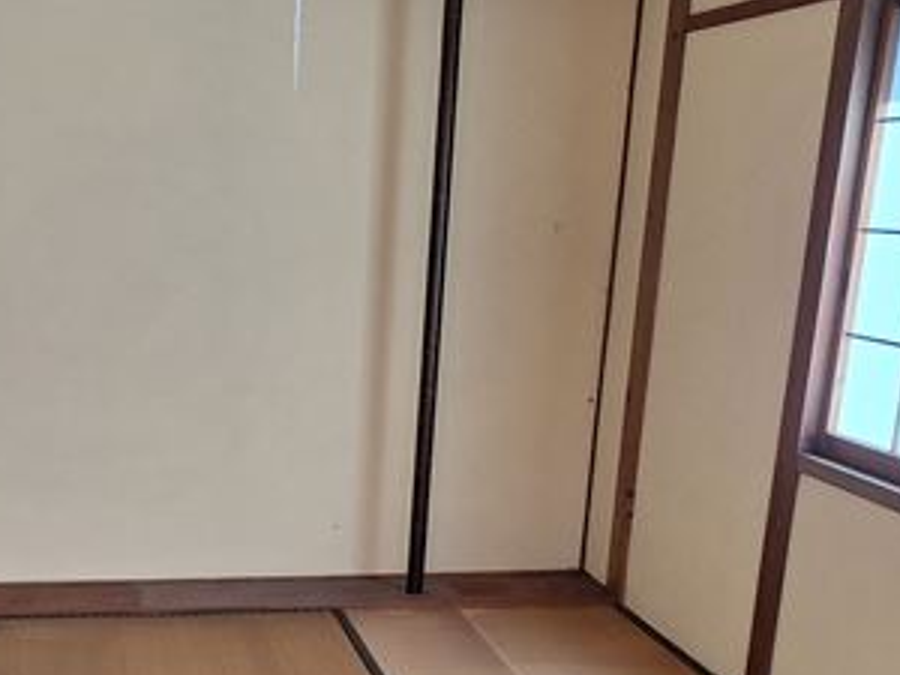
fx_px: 1274
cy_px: 618
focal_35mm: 49
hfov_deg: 36.6
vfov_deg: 28.4
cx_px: 102
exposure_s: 1/140
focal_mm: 5.54
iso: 40
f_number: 1.8
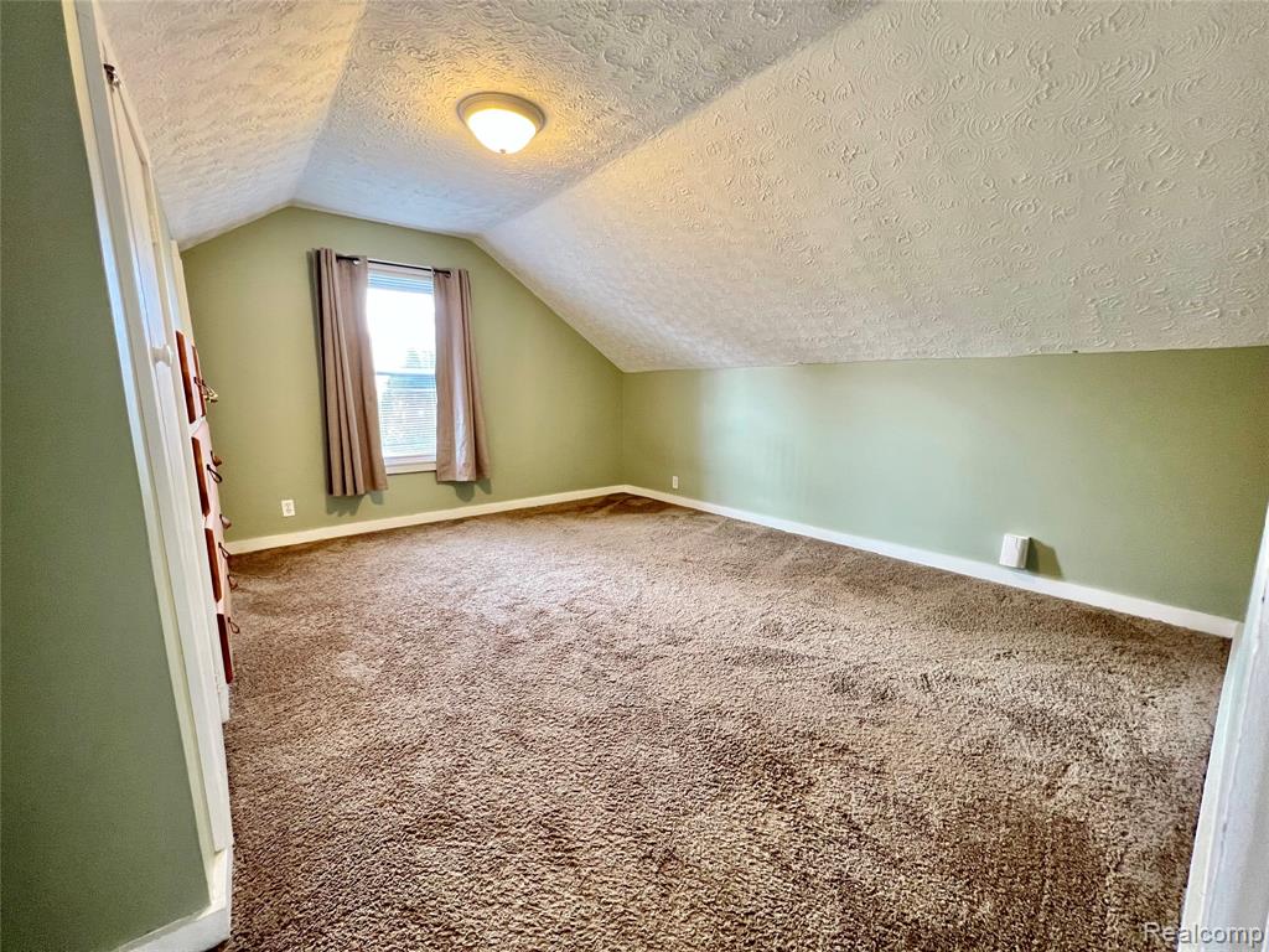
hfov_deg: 106.2
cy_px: 476
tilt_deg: -9.5
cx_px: 634
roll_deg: +0.1
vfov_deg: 89.9
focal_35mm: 13
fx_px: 477
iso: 320
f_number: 1.8
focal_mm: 1.57
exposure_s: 1/60
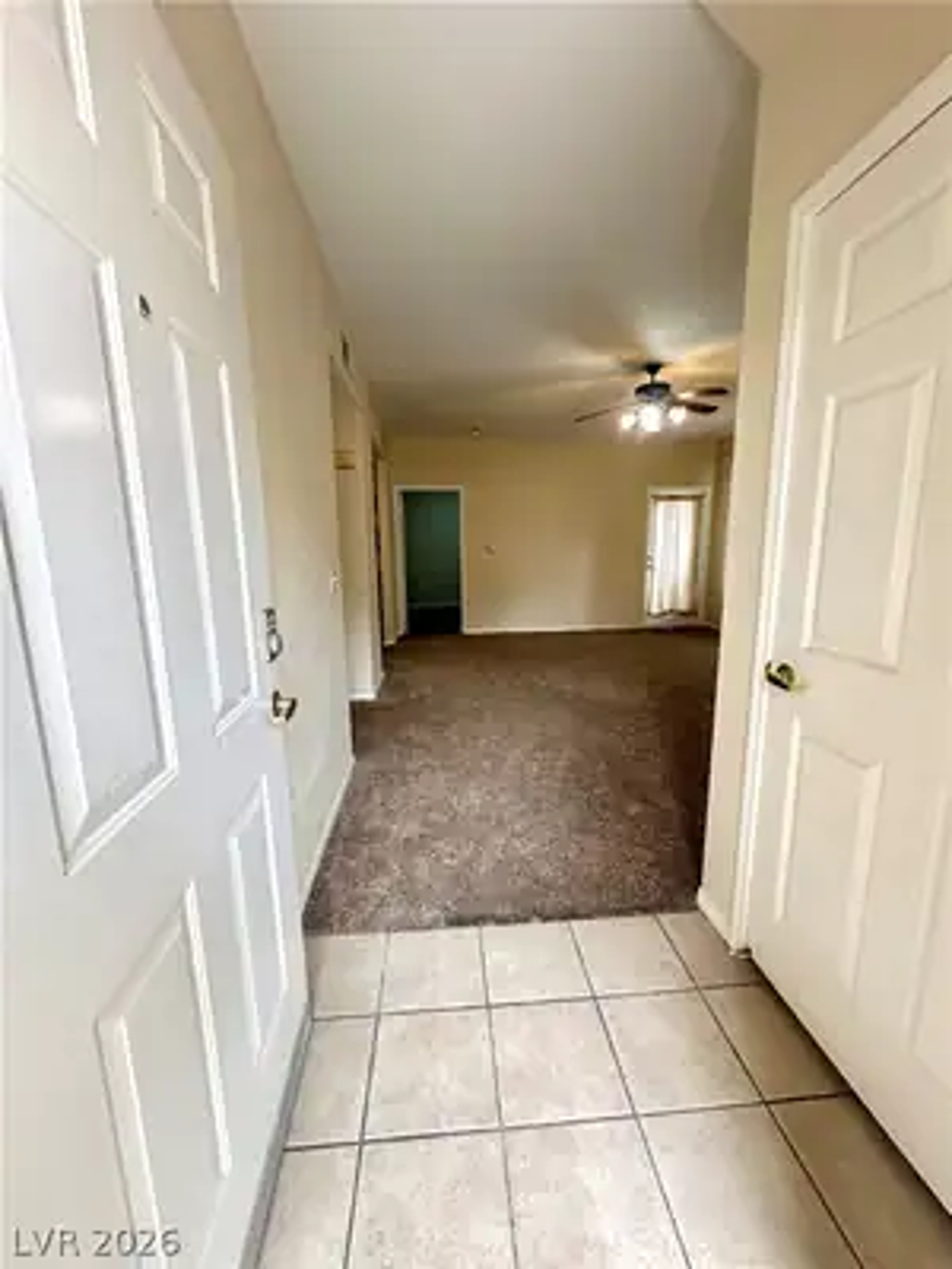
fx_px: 513
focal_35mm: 14
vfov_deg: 102.1
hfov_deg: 85.7
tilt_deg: -9.4
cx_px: 476
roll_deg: +0.8
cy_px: 634
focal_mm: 2.22
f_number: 2.2
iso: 160
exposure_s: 1/120
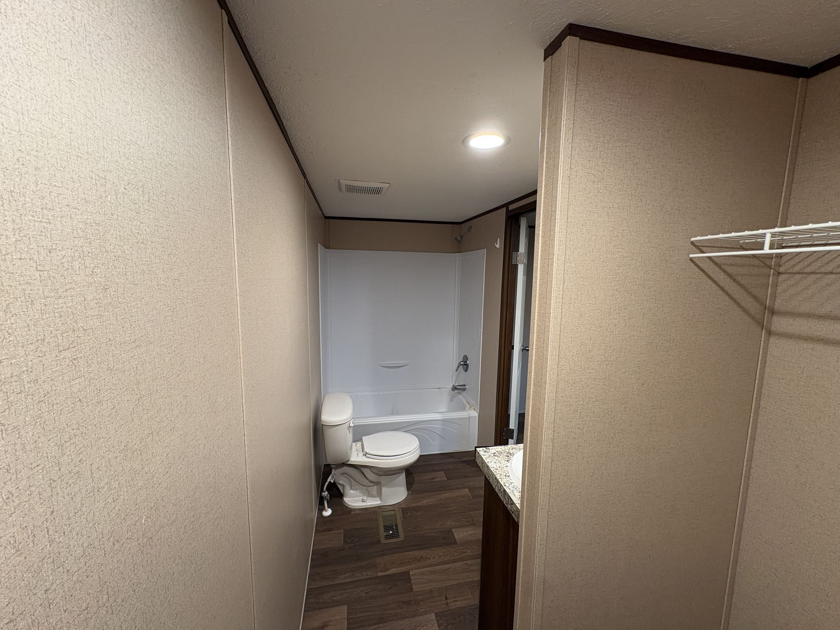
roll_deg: -0.6
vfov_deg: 85.7
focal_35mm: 14
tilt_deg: -6.8
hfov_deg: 102.1
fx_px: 340
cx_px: 420
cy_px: 315
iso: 200
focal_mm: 2.22
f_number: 2.2
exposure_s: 1/60
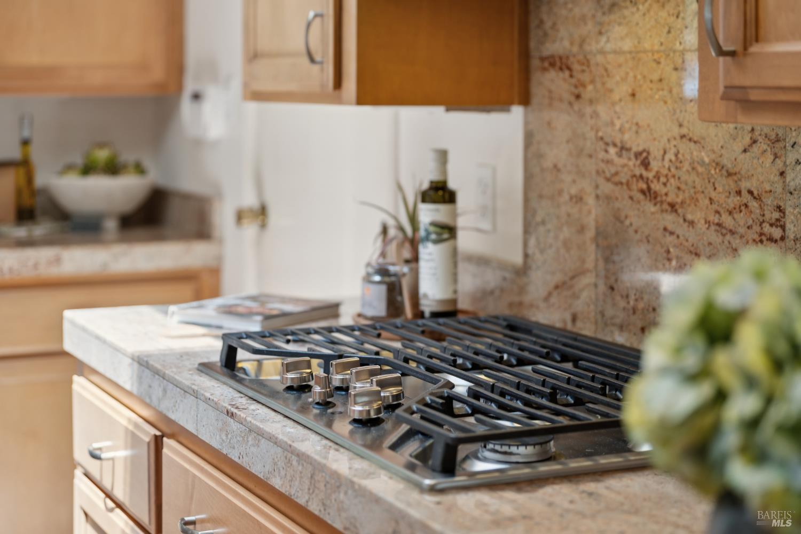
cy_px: 267
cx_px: 400
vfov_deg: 19.5
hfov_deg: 28.8
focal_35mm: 70
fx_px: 1557
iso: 160
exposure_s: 1/100
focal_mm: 70
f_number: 2.8
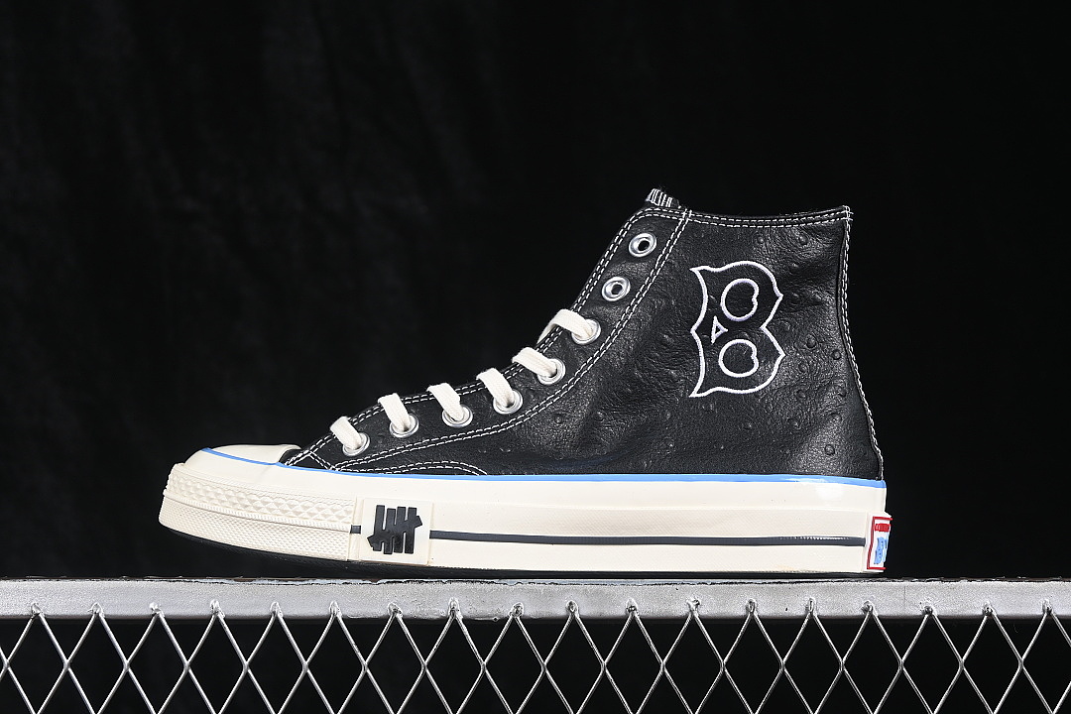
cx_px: 536
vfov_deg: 18.2
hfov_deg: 27.0
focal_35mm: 75
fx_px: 2231
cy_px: 357
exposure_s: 1/60
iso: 160
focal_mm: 50
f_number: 6.3
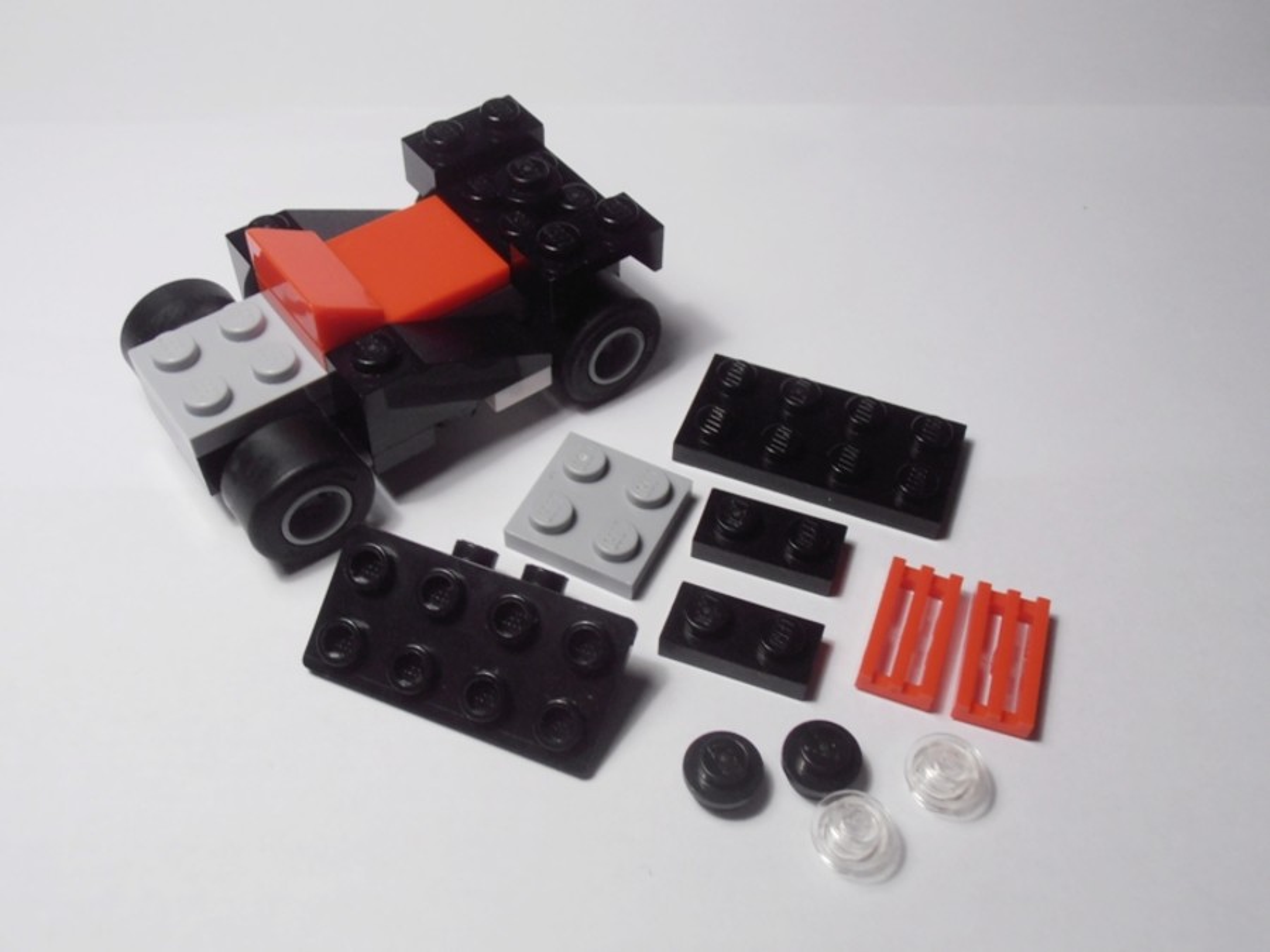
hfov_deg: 50.1
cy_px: 476
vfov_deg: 38.7
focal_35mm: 37
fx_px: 1357
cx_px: 635
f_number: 3.9
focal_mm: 6.61
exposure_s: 1/50
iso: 80
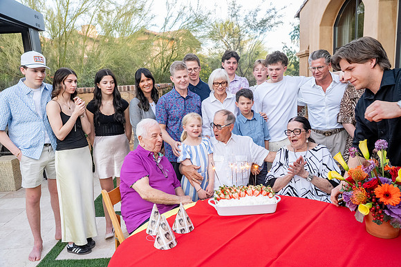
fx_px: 290
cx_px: 200
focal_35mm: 26
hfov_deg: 69.4
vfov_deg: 49.6
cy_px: 134
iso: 1250
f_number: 6.3
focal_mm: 26
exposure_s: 1/160
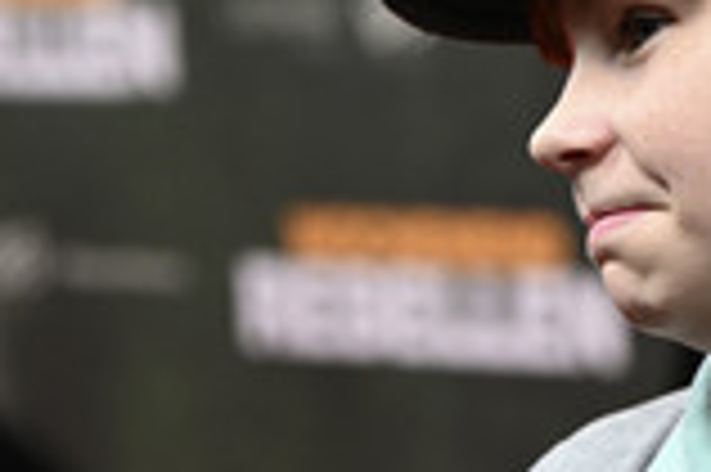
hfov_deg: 5.6
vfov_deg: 3.7
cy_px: 301
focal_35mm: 370
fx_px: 7300
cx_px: 691
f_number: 6.3
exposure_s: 1/200
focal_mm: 130
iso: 1000
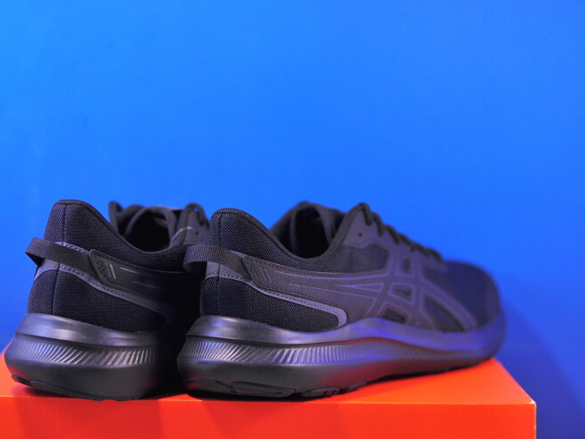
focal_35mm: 87
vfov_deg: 17.0
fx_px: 1471
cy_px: 207
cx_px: 250
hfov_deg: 22.5
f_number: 2
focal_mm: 50
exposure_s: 1/320
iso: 250
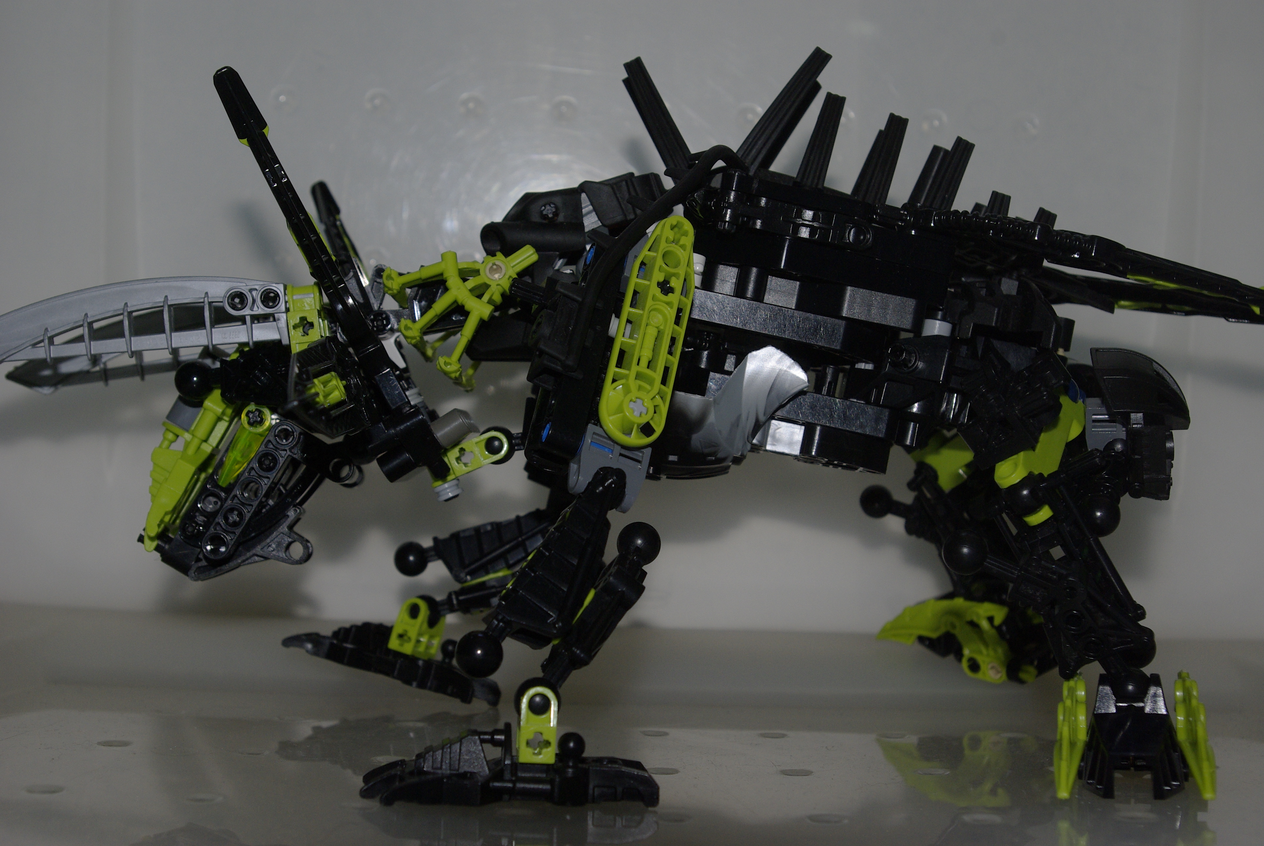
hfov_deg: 37.8
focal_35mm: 52
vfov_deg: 25.8
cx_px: 632
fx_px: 1846
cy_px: 423
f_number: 8
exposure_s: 1/45
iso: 400
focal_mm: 35
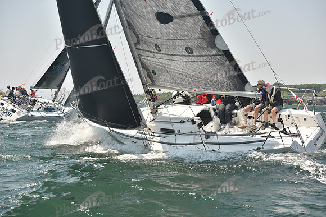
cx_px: 163
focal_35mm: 70
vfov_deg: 19.5
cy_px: 108
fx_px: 634
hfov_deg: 28.8
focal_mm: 70
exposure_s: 1/640
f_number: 6.3
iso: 250
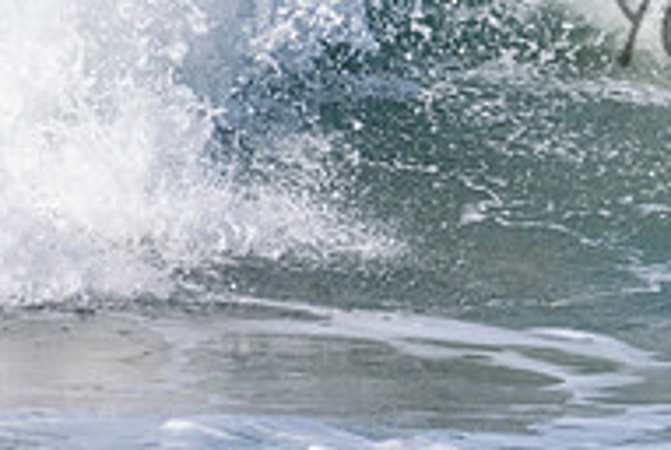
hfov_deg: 0.9
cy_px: -19
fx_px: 42431
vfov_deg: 0.6
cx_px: 966
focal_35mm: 2273
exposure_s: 1/4000
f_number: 5.6
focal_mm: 500
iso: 640
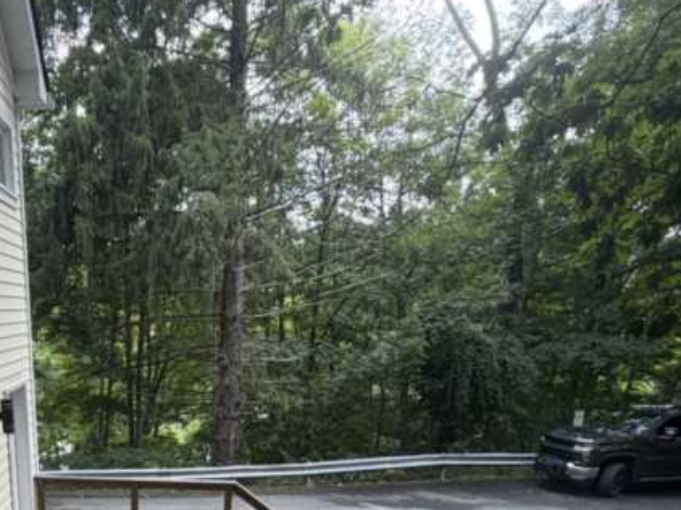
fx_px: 669
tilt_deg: -21.6
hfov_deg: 51.8
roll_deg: +2.1
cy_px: 573
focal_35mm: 34
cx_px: 174
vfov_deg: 35.2
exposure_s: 1/121
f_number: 2.2
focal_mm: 2.22
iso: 50
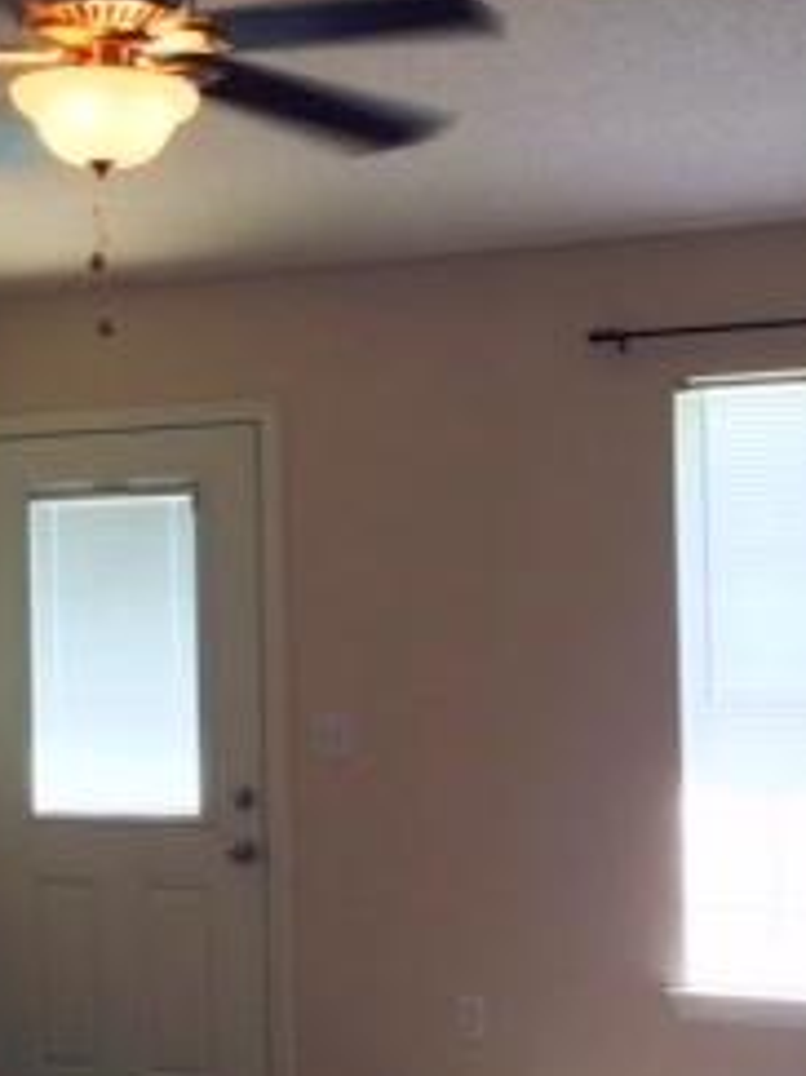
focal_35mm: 79
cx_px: 235
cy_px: 571
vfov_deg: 24.7
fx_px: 2455
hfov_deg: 18.6
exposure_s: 1/50
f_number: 2.2
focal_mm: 4.12
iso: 40
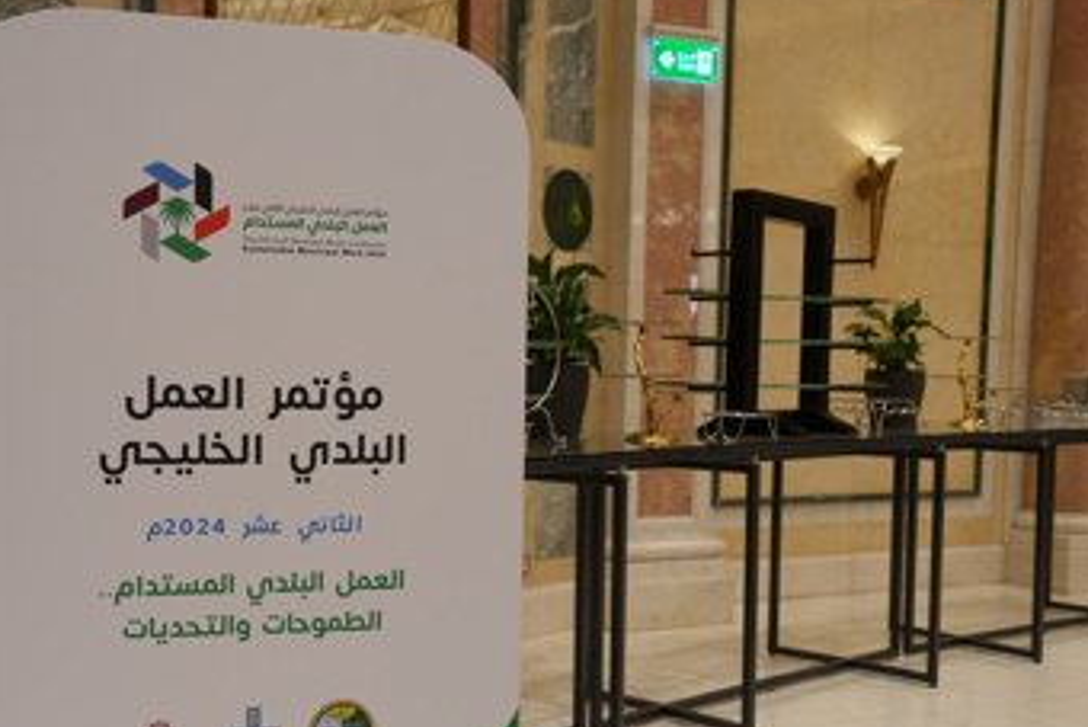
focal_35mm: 45
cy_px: 461
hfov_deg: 43.4
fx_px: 1361
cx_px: 445
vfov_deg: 29.8
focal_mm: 34
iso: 1000
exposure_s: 1/121
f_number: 3.5
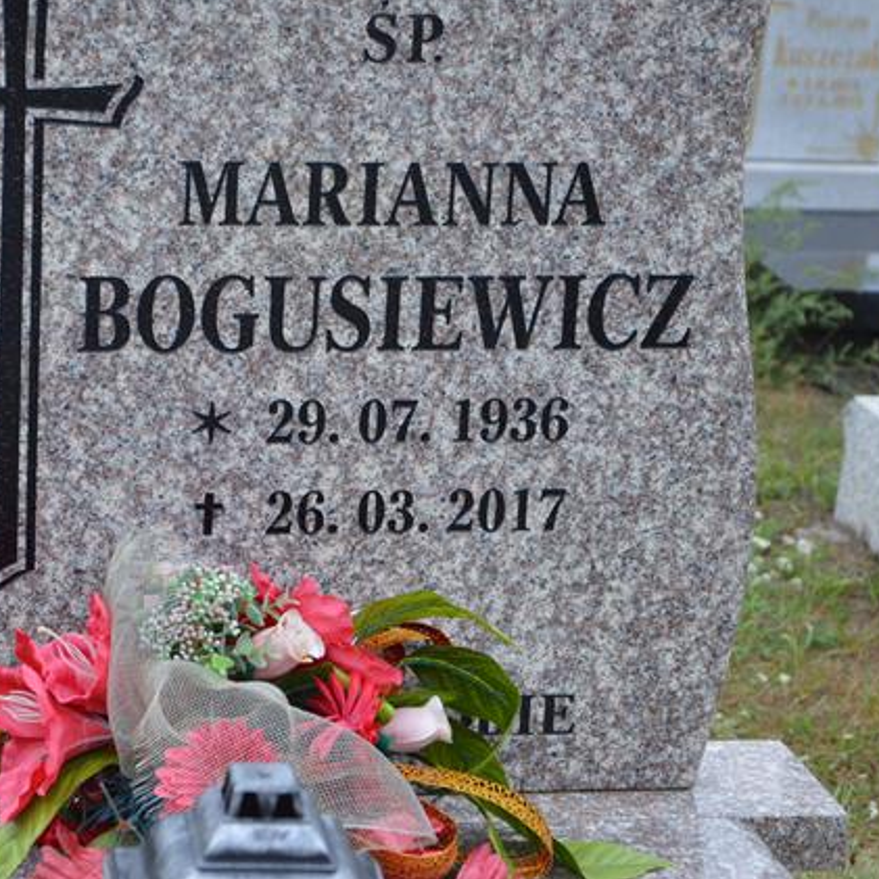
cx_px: 269
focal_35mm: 120
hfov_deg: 14.5
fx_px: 3447
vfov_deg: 14.5
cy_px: 438
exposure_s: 1/125
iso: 220
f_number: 5.6
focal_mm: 62
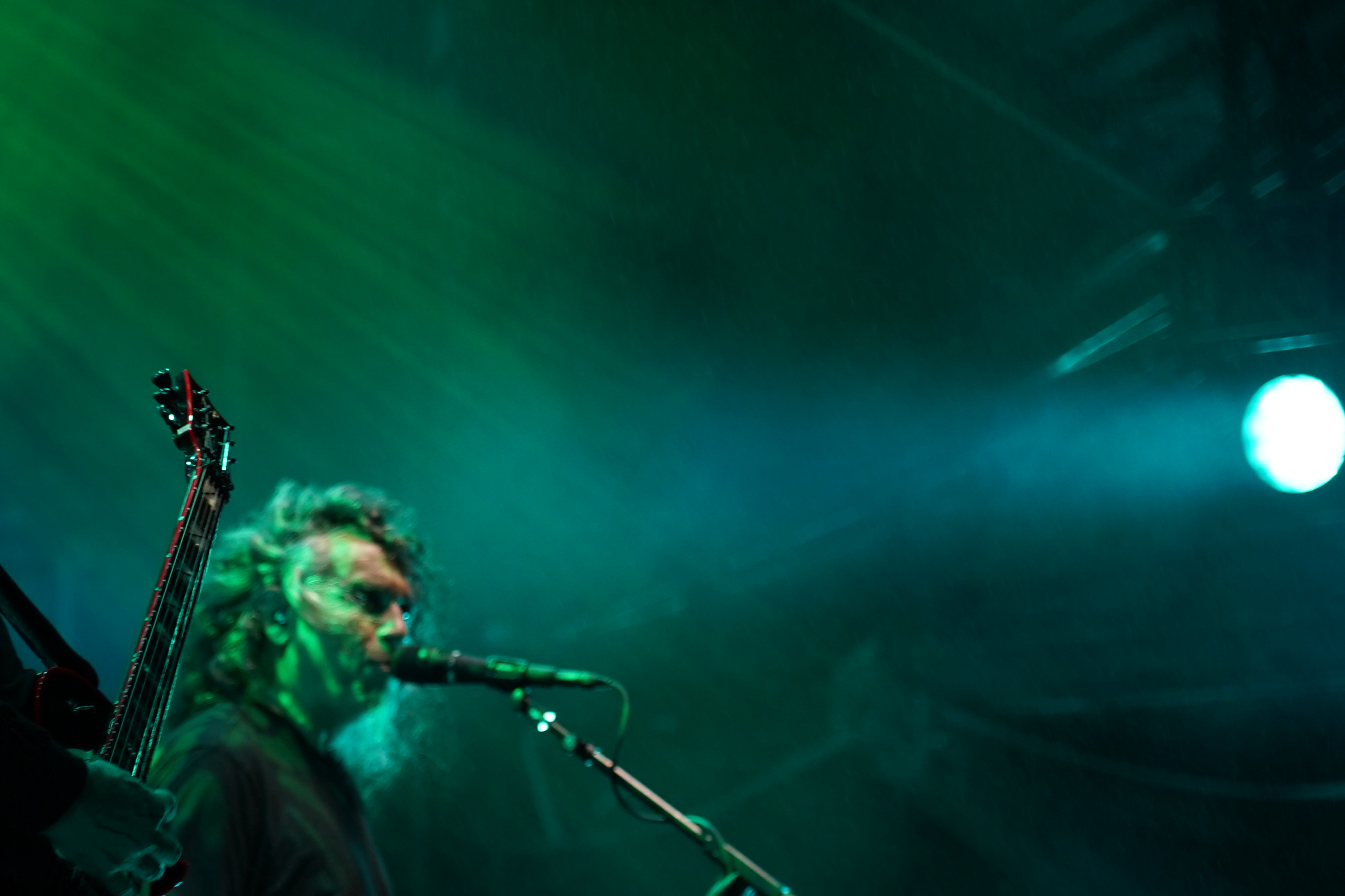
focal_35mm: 215
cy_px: 760
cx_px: 77
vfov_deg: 6.4
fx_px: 8032
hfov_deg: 9.5
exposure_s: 1/125
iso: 800
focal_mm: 105
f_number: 4
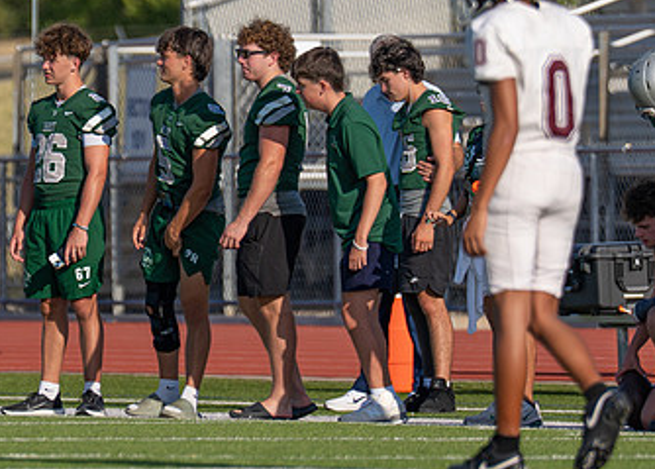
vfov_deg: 2.0
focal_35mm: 739
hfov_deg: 2.7
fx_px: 13756
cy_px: 205
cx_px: 151
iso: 160
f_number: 2.8
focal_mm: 200
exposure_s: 1/3200
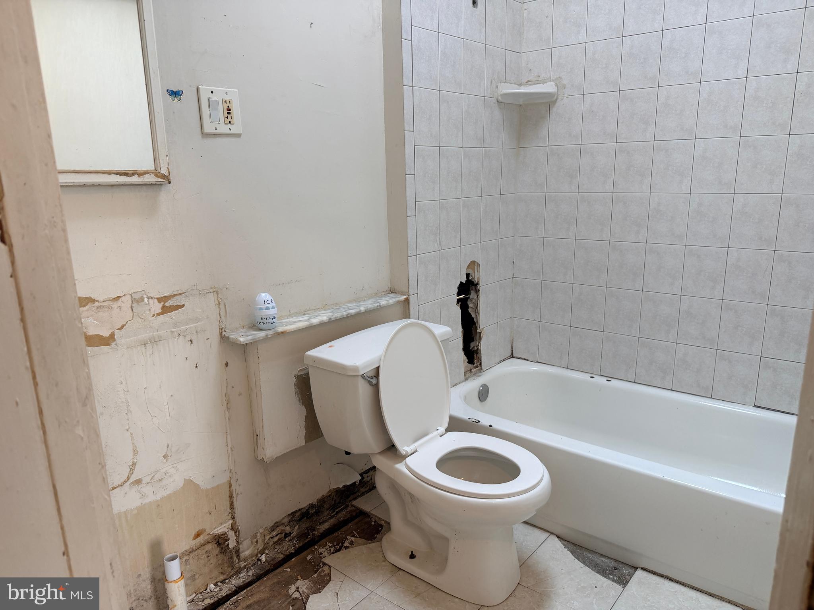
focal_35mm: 24
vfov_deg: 56.8
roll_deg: +1.4
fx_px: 564
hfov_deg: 71.6
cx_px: 407
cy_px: 305
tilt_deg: -13.2
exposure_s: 1/120
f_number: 1.78
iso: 160
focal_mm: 6.76
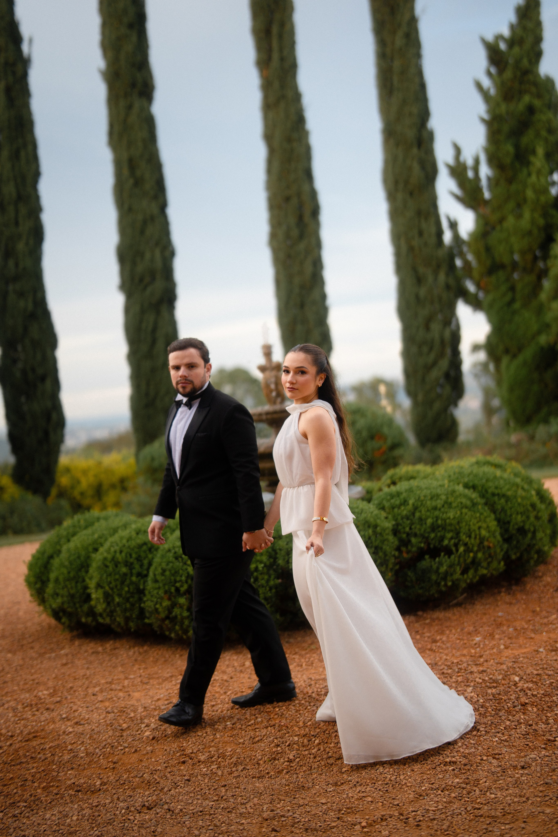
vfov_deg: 39.6
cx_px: 279
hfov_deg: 27.0
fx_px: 1162
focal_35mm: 50
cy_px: 418
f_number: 1.2
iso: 250
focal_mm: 50
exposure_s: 1/2500
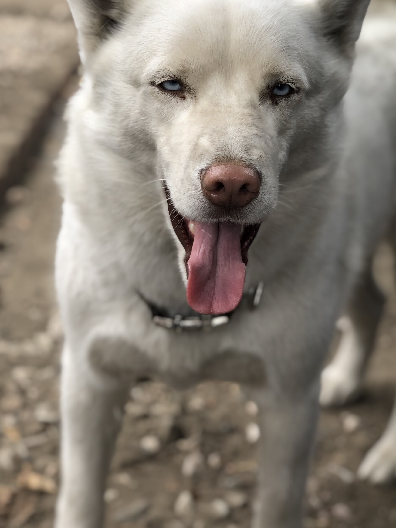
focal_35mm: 75
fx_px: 1144
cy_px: 164
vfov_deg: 25.8
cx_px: 196
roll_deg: -2.9
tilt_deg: -19.2
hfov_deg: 19.6
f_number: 2.4
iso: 16
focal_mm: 6
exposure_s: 1/169
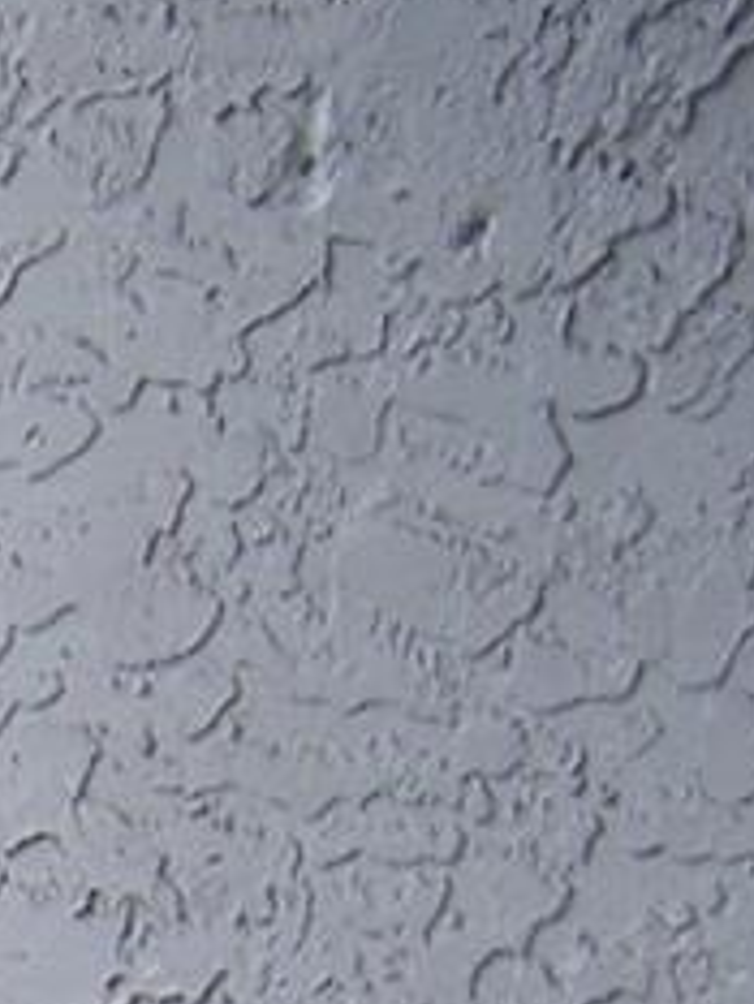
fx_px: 4933
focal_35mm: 170
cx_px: -1142
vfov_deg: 10.6
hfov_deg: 8.0
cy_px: 2073
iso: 80
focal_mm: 5.5
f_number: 2.8
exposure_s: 1/60
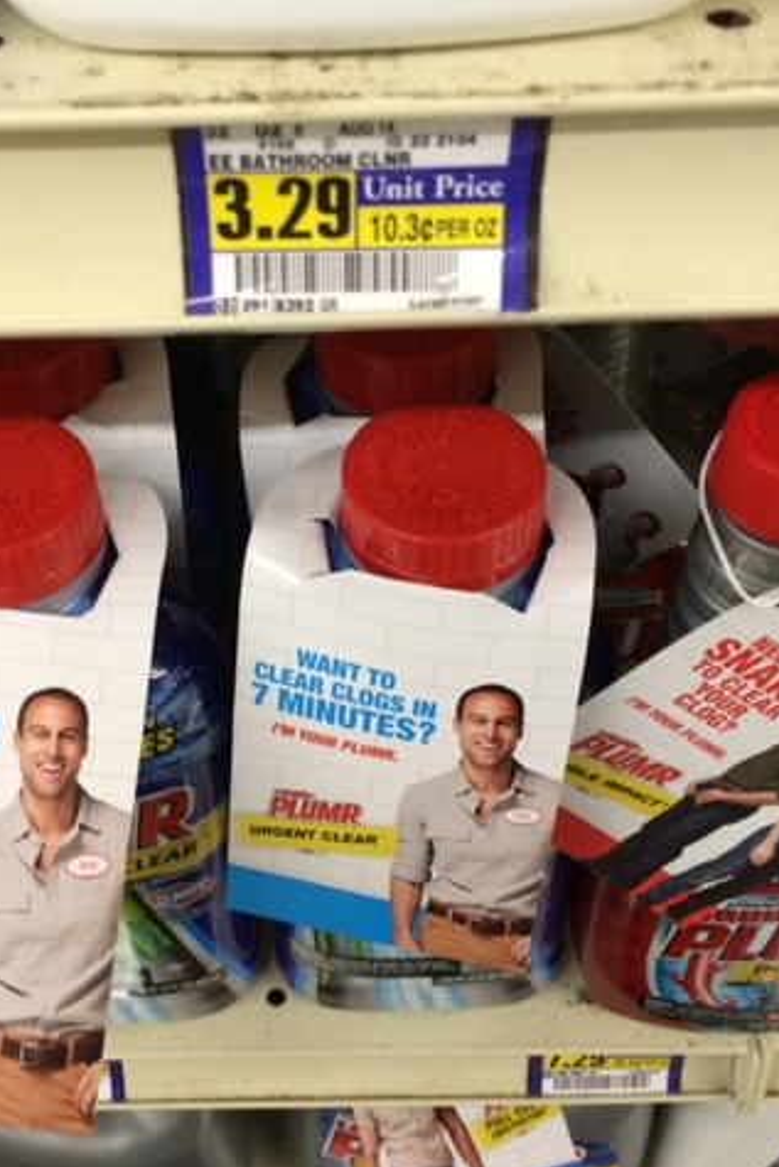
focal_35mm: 42
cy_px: 587
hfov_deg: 31.8
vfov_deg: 46.4
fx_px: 1362
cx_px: 295
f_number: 2.2
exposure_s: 1/30
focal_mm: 4.12
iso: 160
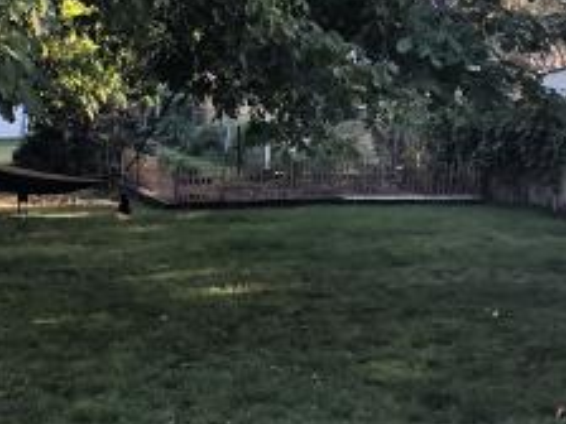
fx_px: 1308
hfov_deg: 23.8
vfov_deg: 18.3
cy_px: 106
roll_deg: +0.8
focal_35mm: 80
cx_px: 68
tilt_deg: -2.4
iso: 40
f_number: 1.8
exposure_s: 1/120
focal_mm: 3.99
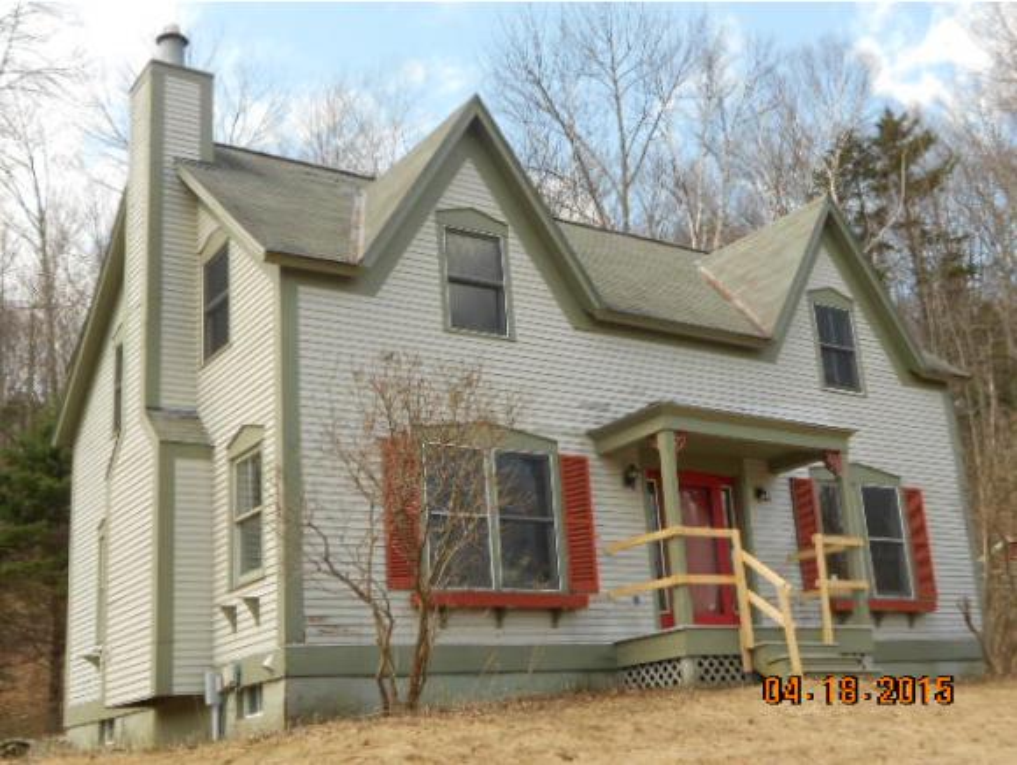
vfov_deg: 33.6
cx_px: 508
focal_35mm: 43
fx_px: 1264
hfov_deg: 43.8
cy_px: 382
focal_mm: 7.7
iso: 80
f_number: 4.2
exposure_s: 1/250
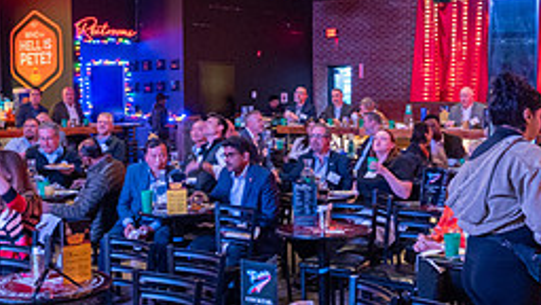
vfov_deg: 21.1
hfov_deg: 36.6
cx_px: 264
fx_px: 818
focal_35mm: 57
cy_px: 155
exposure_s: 1/25
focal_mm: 24
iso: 3200
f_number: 4
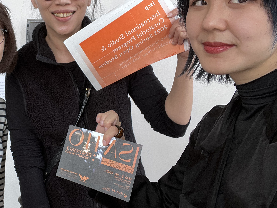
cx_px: 48
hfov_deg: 41.6
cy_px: 83
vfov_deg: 33.5
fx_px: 344
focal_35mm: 43
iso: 40
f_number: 2.2
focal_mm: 2.71
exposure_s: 1/121
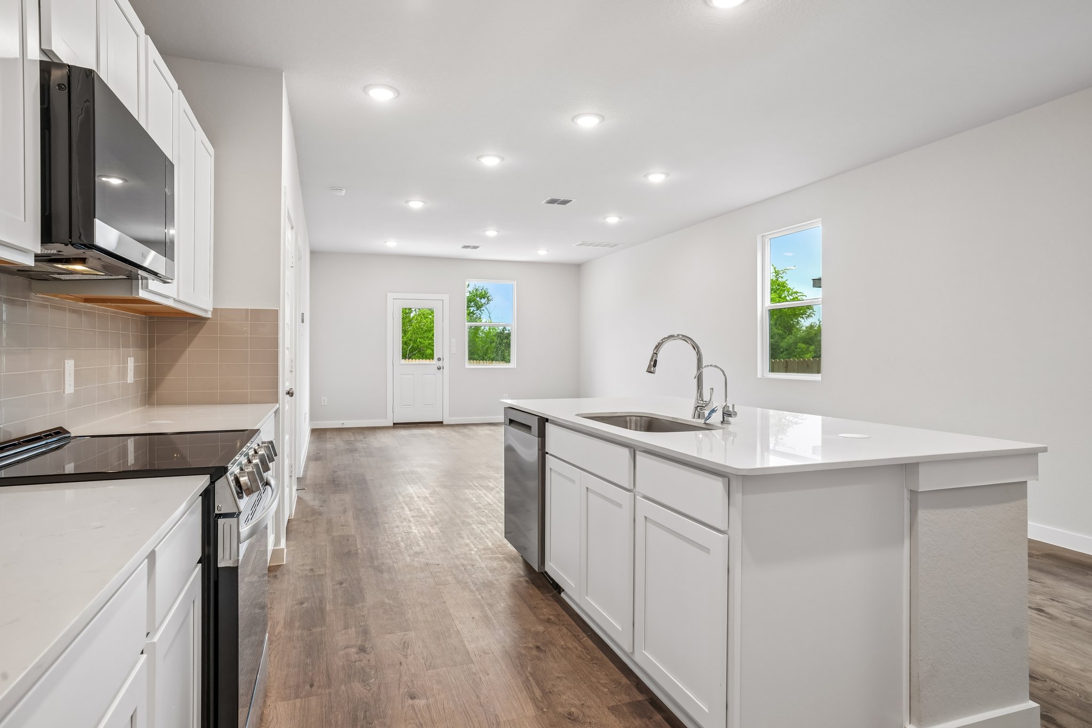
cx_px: 546
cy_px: 364
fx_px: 607
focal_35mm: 20
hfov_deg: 84.0
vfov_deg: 61.9
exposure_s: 1/20
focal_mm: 20
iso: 400
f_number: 8
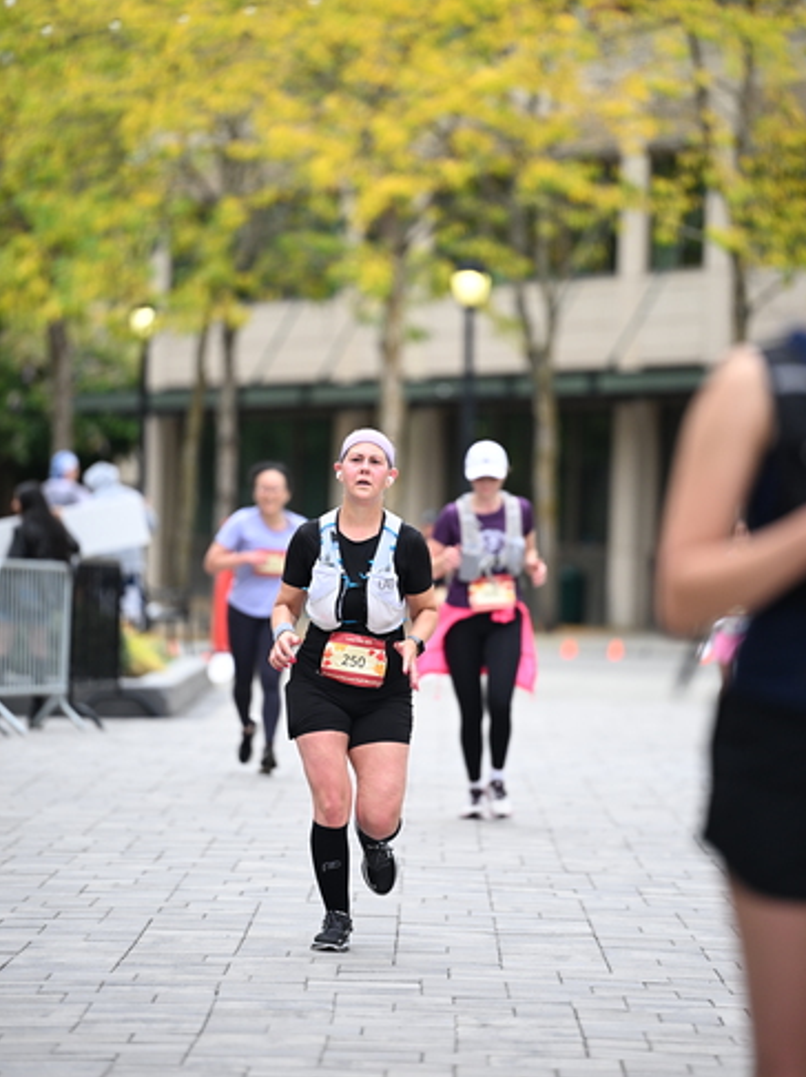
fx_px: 6432
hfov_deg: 7.2
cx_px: 404
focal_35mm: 207
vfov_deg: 9.6
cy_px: 507
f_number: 2.8
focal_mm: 190
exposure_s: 1/1600
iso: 640
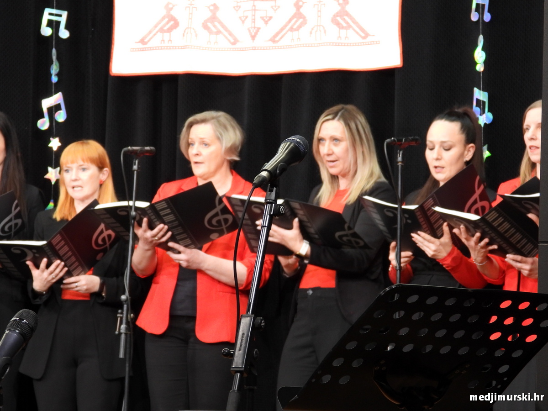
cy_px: 206
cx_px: 274
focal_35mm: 200
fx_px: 3166
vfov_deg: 7.4
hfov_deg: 9.9
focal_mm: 35.9
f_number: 4.5
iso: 450
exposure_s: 1/15
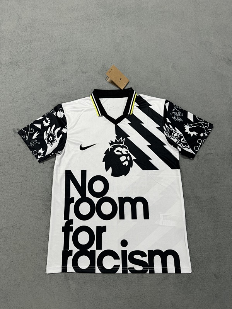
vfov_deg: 71.6
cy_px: 154
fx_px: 214
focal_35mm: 24
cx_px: 116
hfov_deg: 56.8
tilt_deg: -77.8
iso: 125
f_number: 1.78
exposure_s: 1/50
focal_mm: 6.76
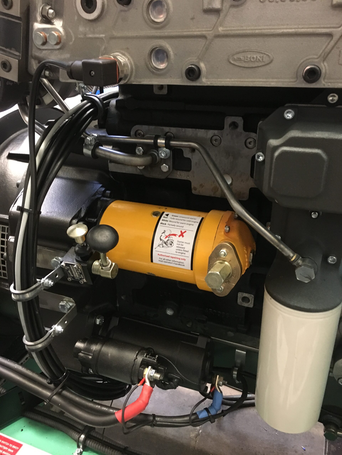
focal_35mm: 29
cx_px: 171
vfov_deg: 61.7
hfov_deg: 48.2
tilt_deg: -26.5
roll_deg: +1.0
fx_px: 382
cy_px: 228
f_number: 2.2
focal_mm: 4.15
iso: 400
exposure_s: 1/17
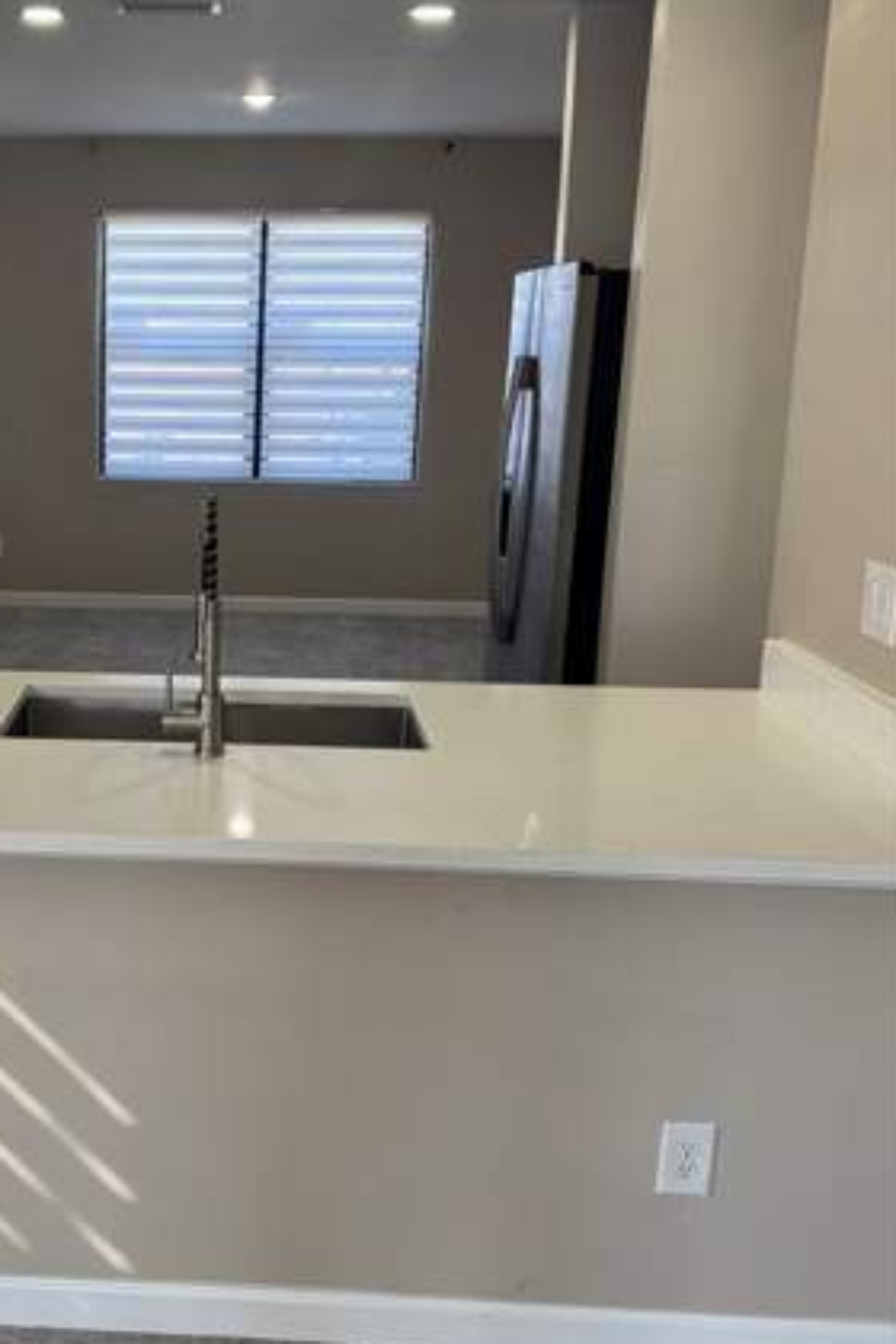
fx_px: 1419
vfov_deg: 50.7
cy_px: 634
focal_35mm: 38
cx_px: 141
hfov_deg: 33.7
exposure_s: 1/120
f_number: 1.78
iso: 64
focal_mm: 6.76
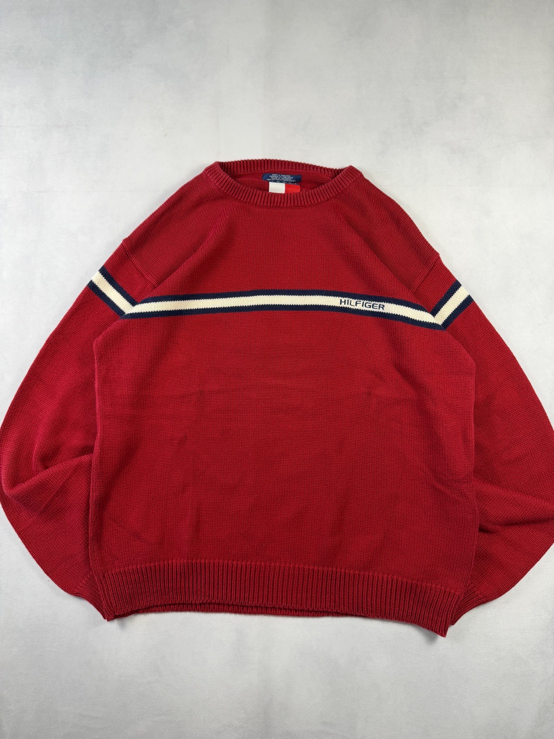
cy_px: 370
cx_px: 277
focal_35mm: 24
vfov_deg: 71.6
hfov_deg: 56.8
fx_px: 512
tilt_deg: -70.0
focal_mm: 6.76
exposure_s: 1/121
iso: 50
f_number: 1.78
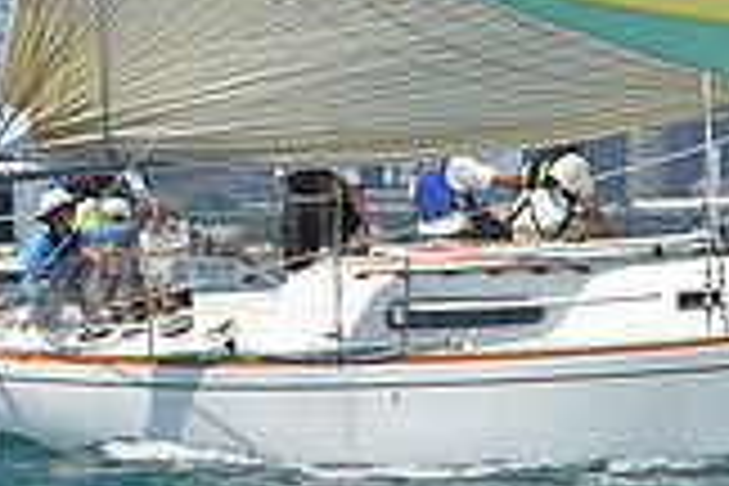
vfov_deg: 2.3
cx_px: 706
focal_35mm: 591
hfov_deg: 3.5
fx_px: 11967
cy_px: -34
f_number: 8
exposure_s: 1/1250
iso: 250
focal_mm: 165
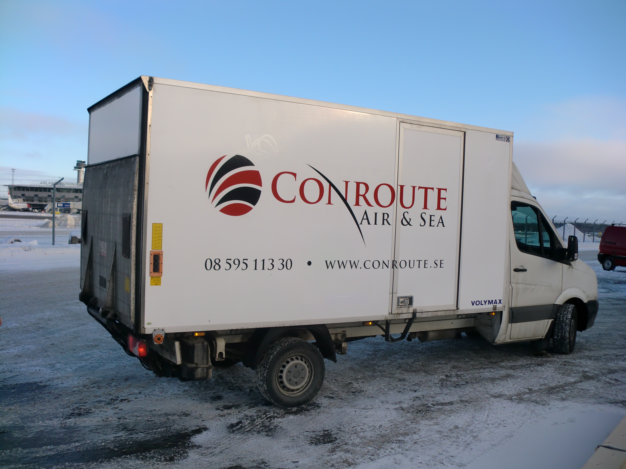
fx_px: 633
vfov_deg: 40.7
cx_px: 313
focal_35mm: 35
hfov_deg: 52.6
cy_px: 234
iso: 64
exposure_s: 1/500
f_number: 3.1
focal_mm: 6.3
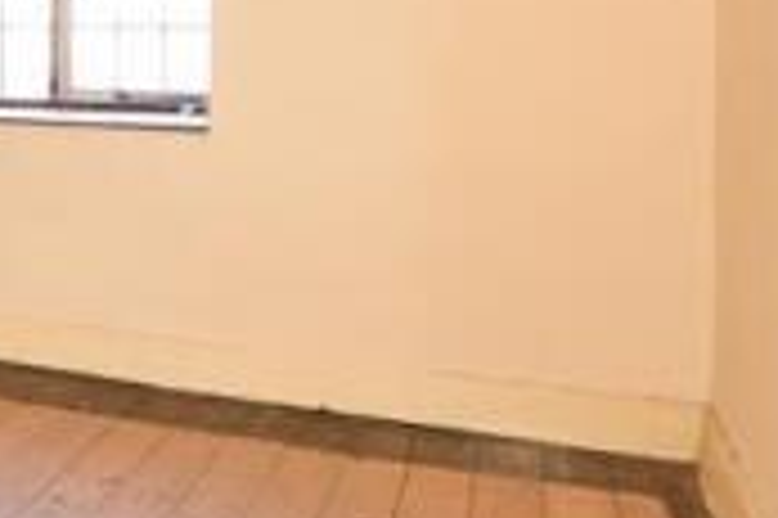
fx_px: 1231
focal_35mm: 57
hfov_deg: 30.1
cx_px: -148
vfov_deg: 22.9
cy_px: 16
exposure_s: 1/40
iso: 400
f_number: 5.6
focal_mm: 10
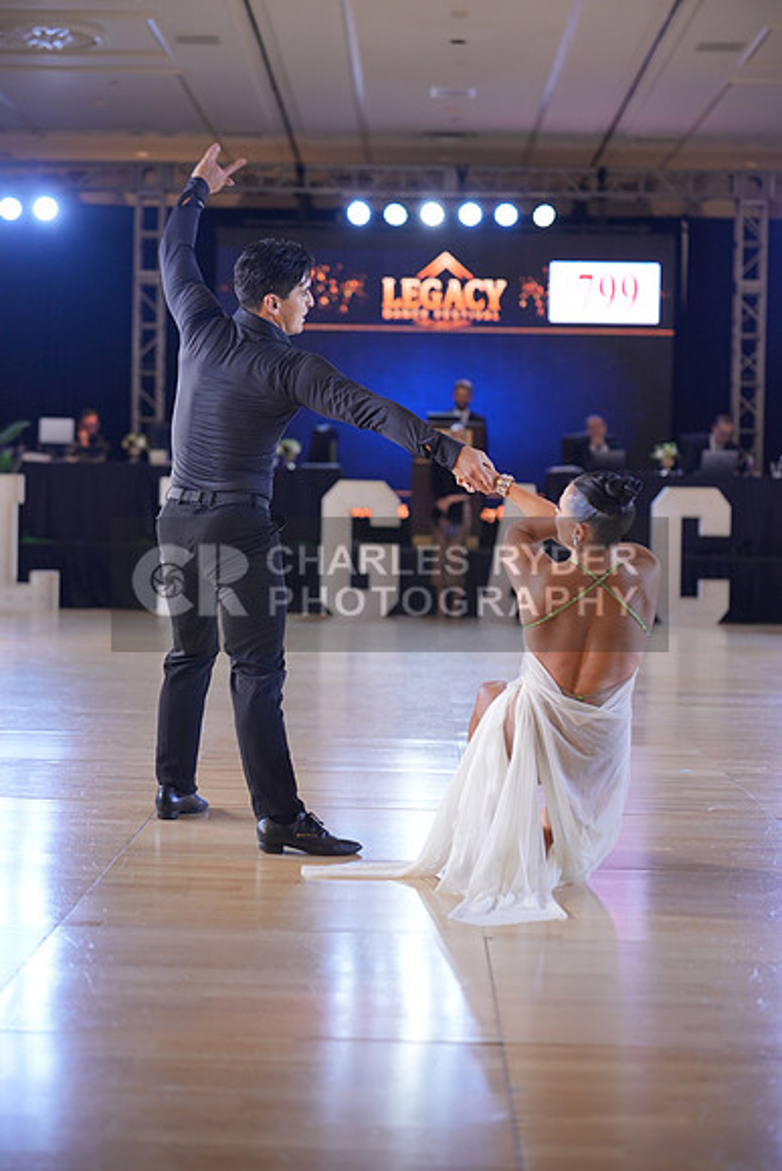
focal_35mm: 64
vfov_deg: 31.4
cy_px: 586
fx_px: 2084
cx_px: 391
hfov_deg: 21.3
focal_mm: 64
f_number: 2
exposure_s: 1/500
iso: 800
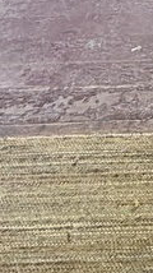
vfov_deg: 16.4
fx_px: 557
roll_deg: +0.2
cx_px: 372
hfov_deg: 12.3
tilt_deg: -8.1
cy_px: -339
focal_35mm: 77
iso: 100
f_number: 2.2
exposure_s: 1/121
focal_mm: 2.22
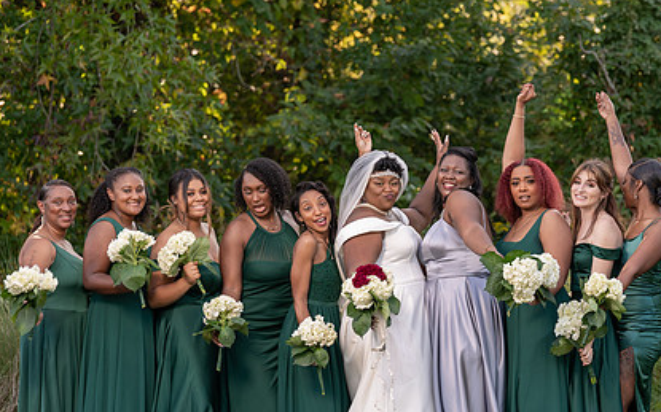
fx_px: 3872
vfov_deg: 6.1
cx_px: 437
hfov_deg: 9.8
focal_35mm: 215
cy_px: 301
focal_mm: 148
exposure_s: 1/200
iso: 160
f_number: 4
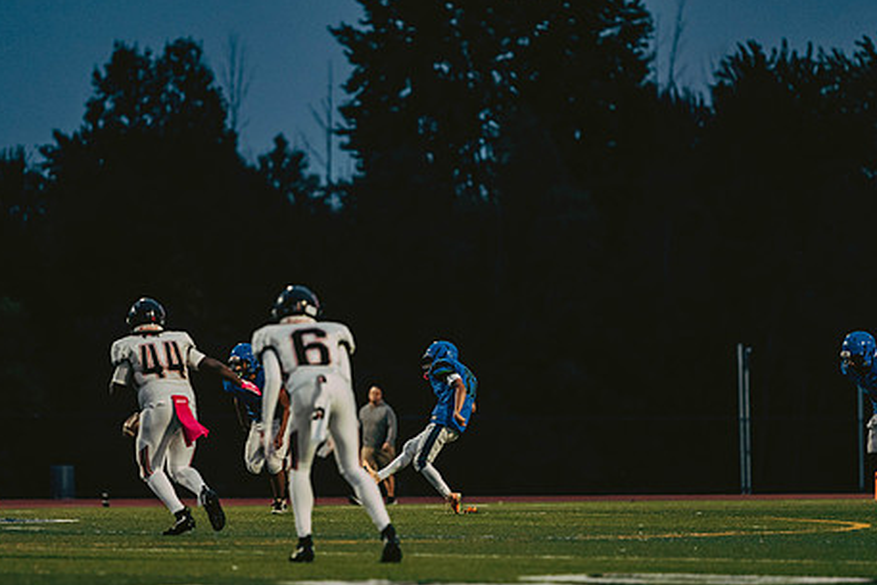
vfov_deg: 5.4
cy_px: 346
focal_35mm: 254
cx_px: 391
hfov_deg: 8.1
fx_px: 6189
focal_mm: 200
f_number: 2.8
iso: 2000
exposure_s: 1/800
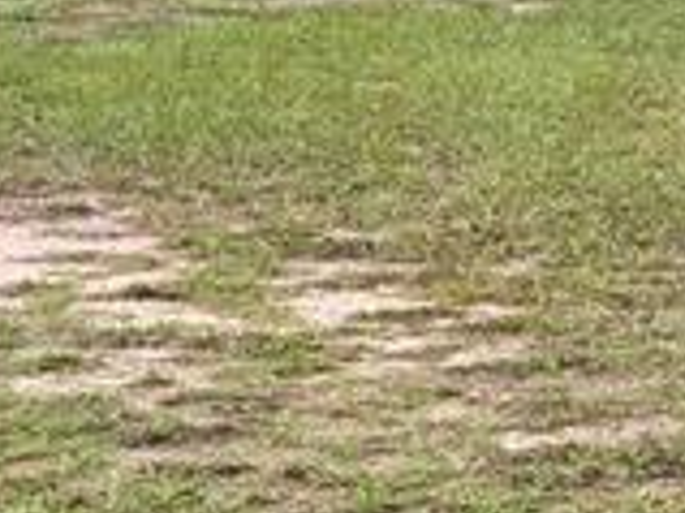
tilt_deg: -3.8
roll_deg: +0.9
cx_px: 1116
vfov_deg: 9.5
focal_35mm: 155
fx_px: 3065
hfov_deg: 12.0
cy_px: 112
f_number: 1.78
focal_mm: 6.76
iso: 100
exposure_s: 1/195
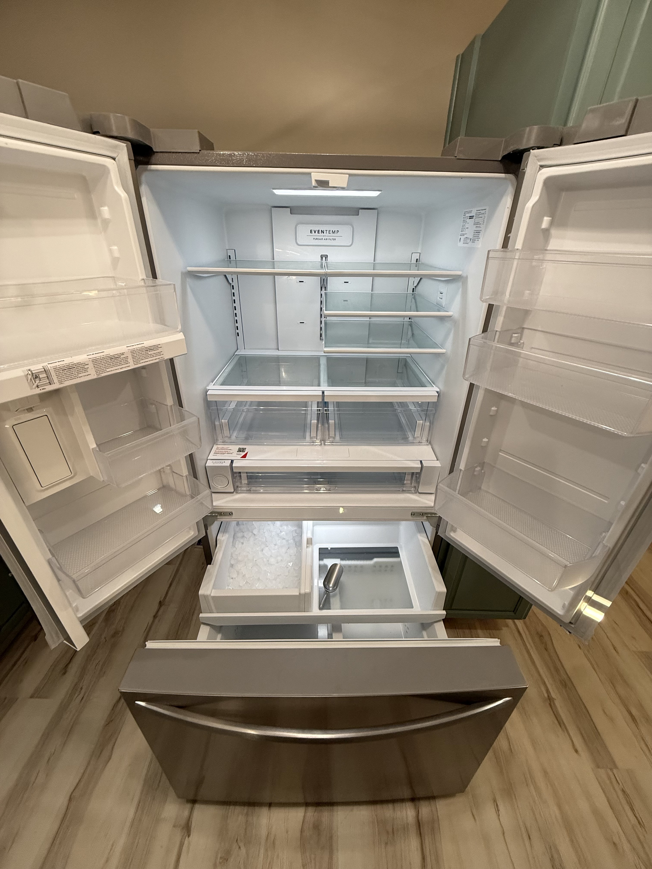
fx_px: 352
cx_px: 326
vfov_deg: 102.1
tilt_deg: -29.1
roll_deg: -1.6
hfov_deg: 85.7
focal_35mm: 14
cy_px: 434
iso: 200
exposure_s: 1/120
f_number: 2.2
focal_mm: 2.22
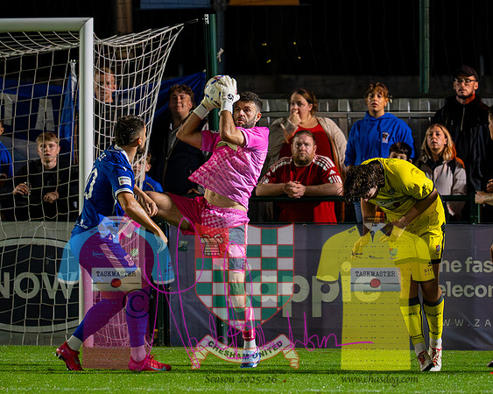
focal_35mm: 789
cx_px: 253
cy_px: 52
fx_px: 11514
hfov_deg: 2.5
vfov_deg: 2.0
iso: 10000
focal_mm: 400
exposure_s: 1/640
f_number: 4.5
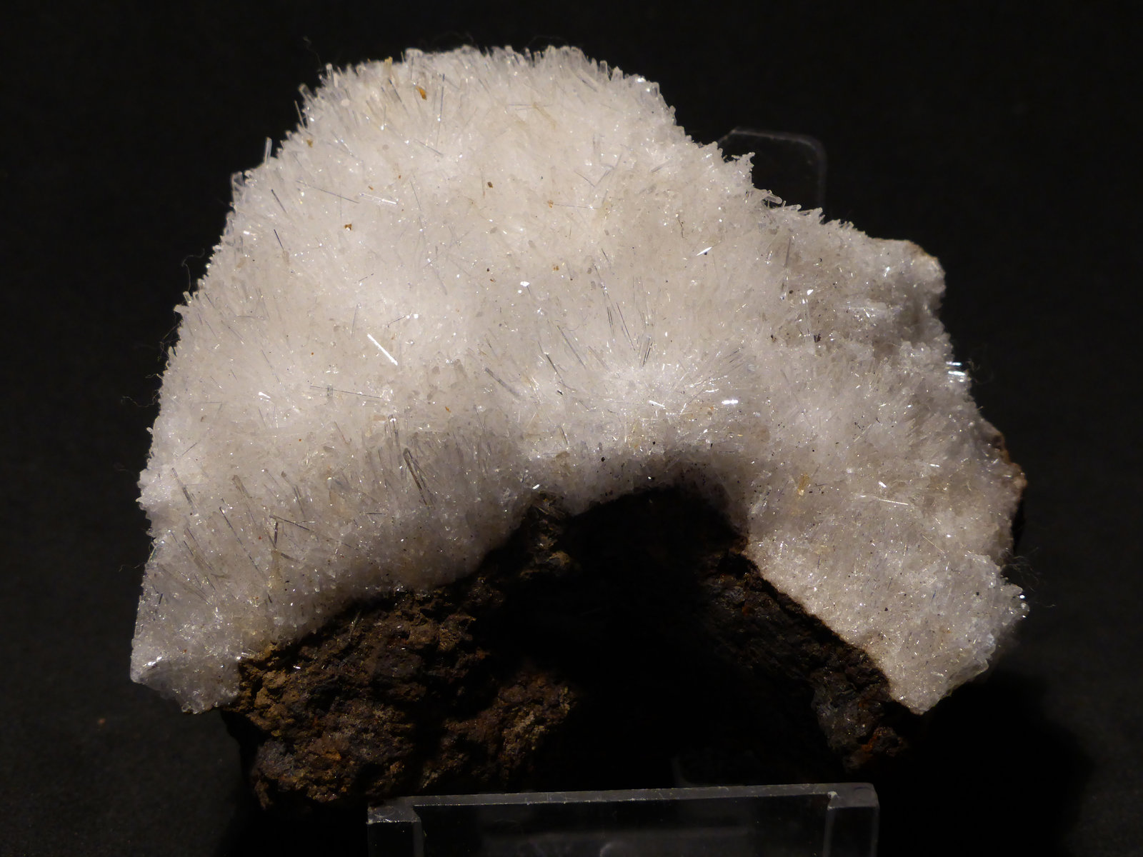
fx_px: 2278
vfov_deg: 21.3
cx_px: 572
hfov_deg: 28.2
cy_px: 428
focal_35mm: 69
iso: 320
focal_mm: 11.7
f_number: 4.9
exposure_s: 1/60
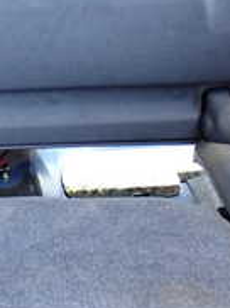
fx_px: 1057
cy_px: 103
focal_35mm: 119
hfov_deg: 12.3
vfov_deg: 16.5
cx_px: -8
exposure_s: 1/40
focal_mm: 6.37
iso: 500
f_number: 2.5
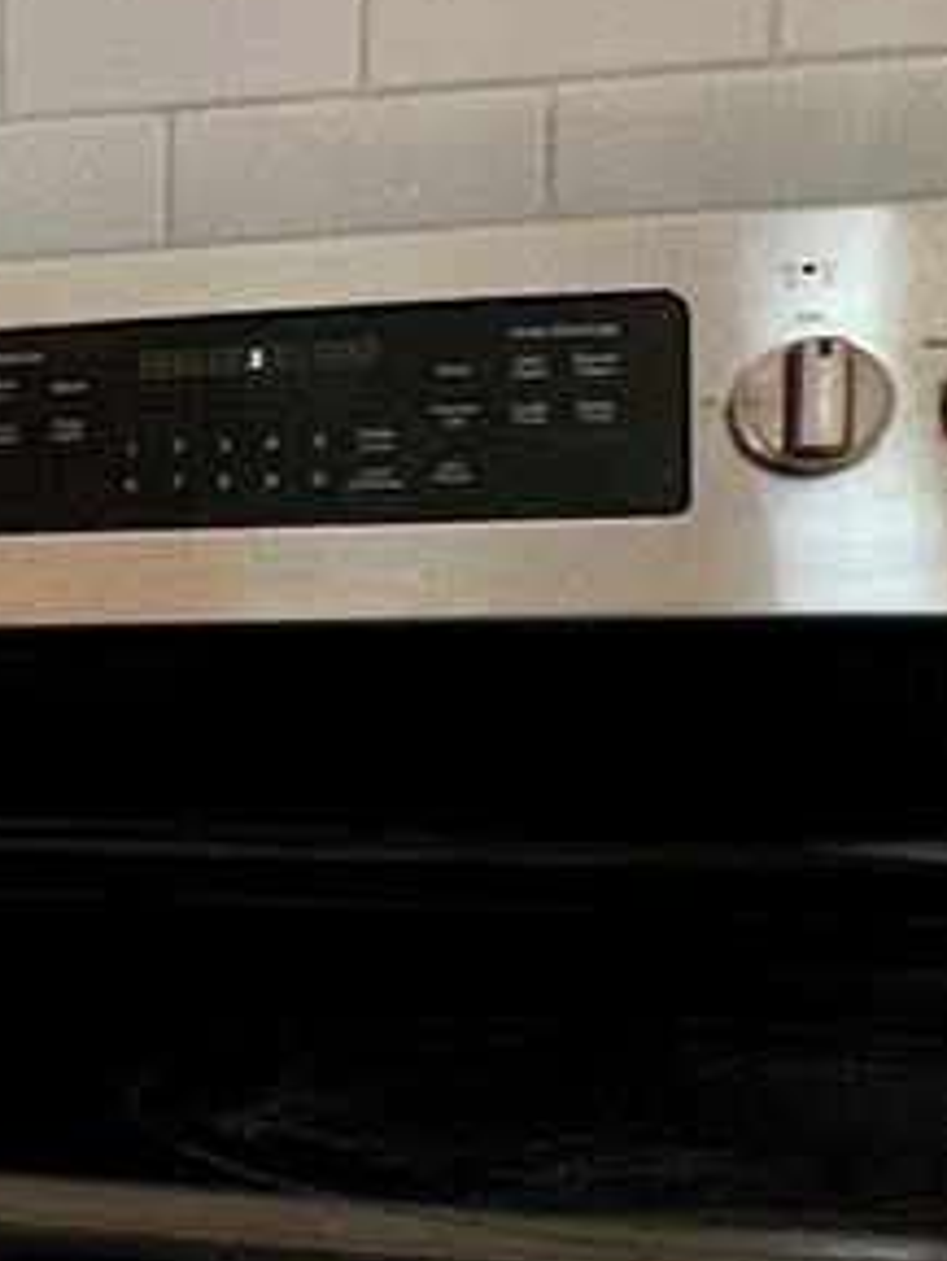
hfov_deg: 15.0
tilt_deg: -6.0
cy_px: 702
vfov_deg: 27.0
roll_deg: +2.3
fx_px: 2624
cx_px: -1152
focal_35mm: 72
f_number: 1.8
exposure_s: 1/99
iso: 250
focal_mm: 1.57
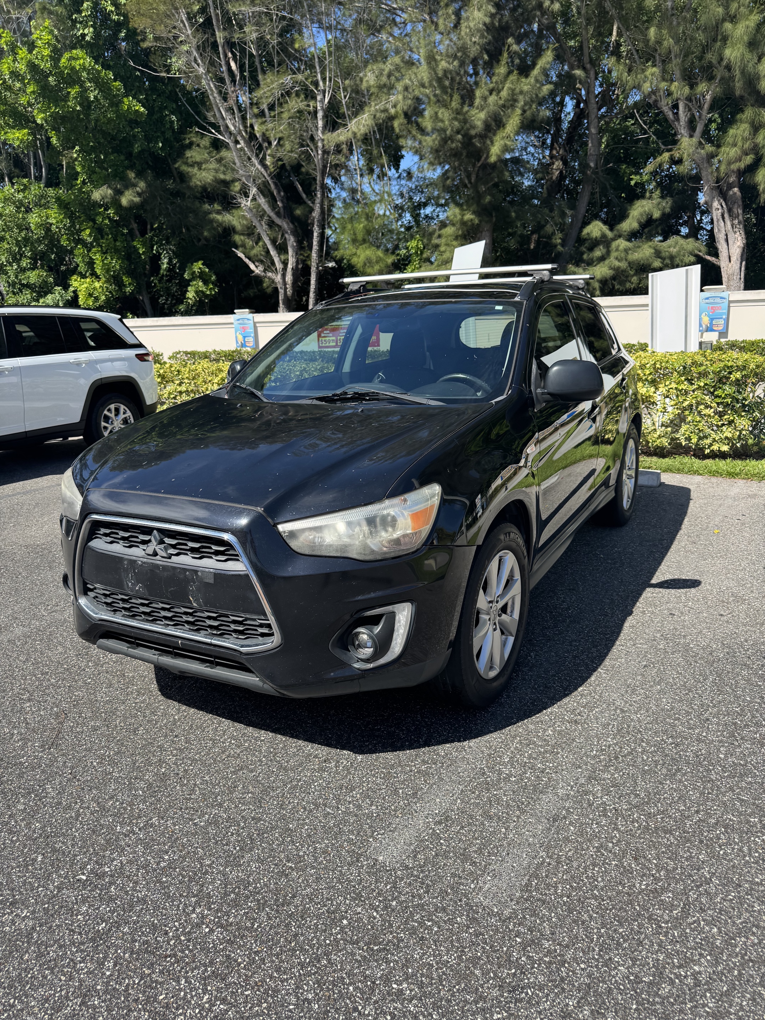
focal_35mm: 24
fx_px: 707
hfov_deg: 56.8
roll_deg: +2.4
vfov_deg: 71.6
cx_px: 382
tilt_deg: -14.8
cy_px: 510
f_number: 1.78
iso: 80
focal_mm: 6.76
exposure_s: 1/2174
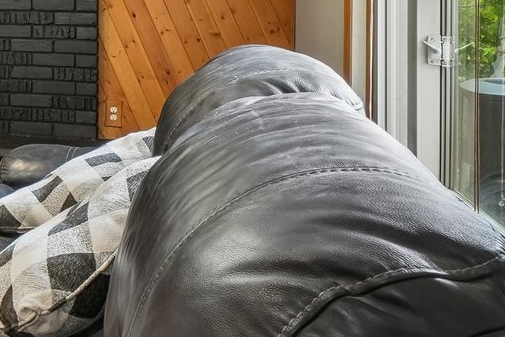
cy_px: -26
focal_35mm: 79
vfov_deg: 16.8
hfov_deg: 20.6
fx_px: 1109
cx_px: -314
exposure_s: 1/4
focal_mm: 13
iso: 320
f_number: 8
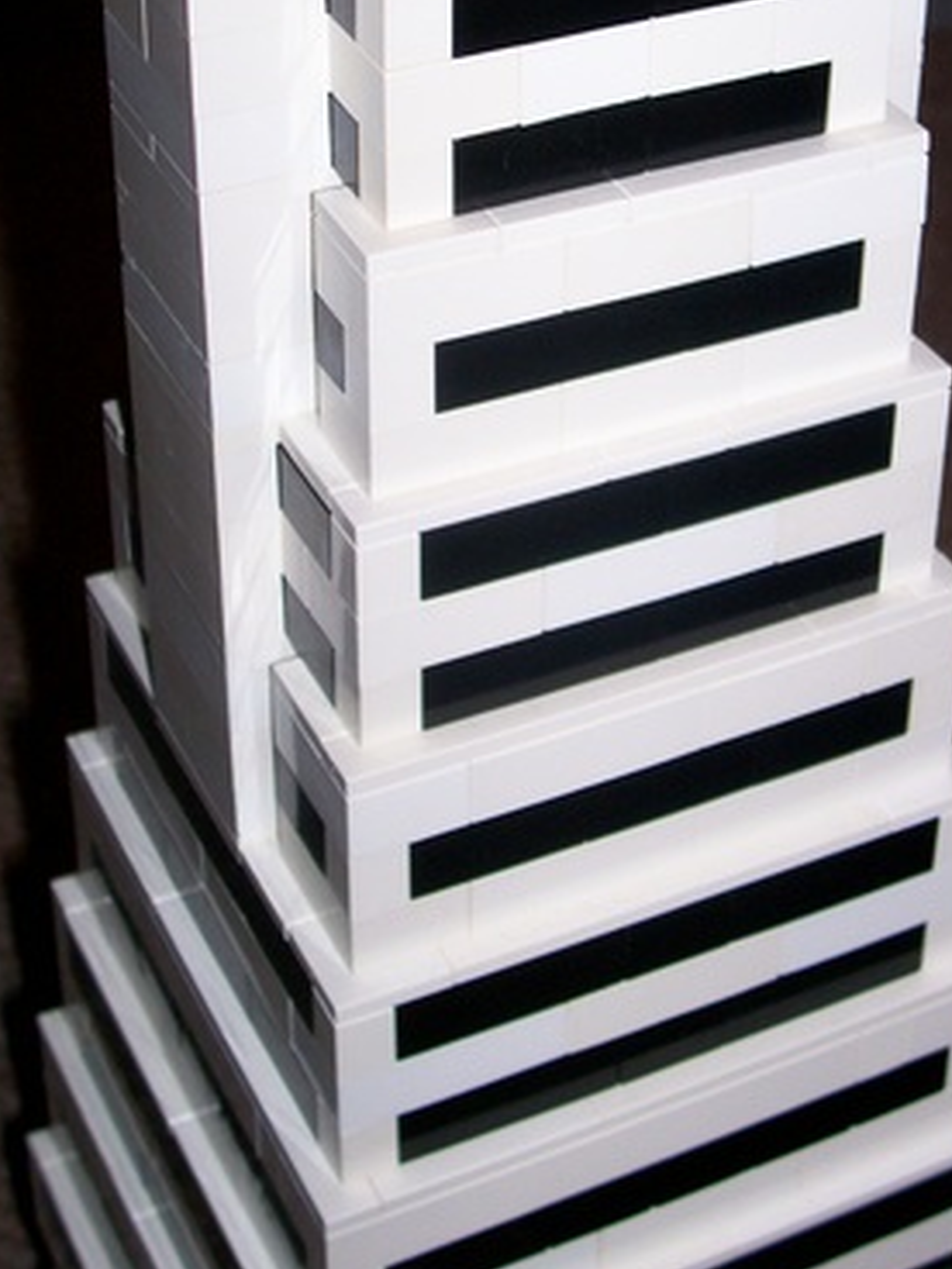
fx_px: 2677
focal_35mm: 73
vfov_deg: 26.1
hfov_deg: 20.1
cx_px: 611
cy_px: 234
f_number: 2.9
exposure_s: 1/68.5
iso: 80
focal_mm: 7
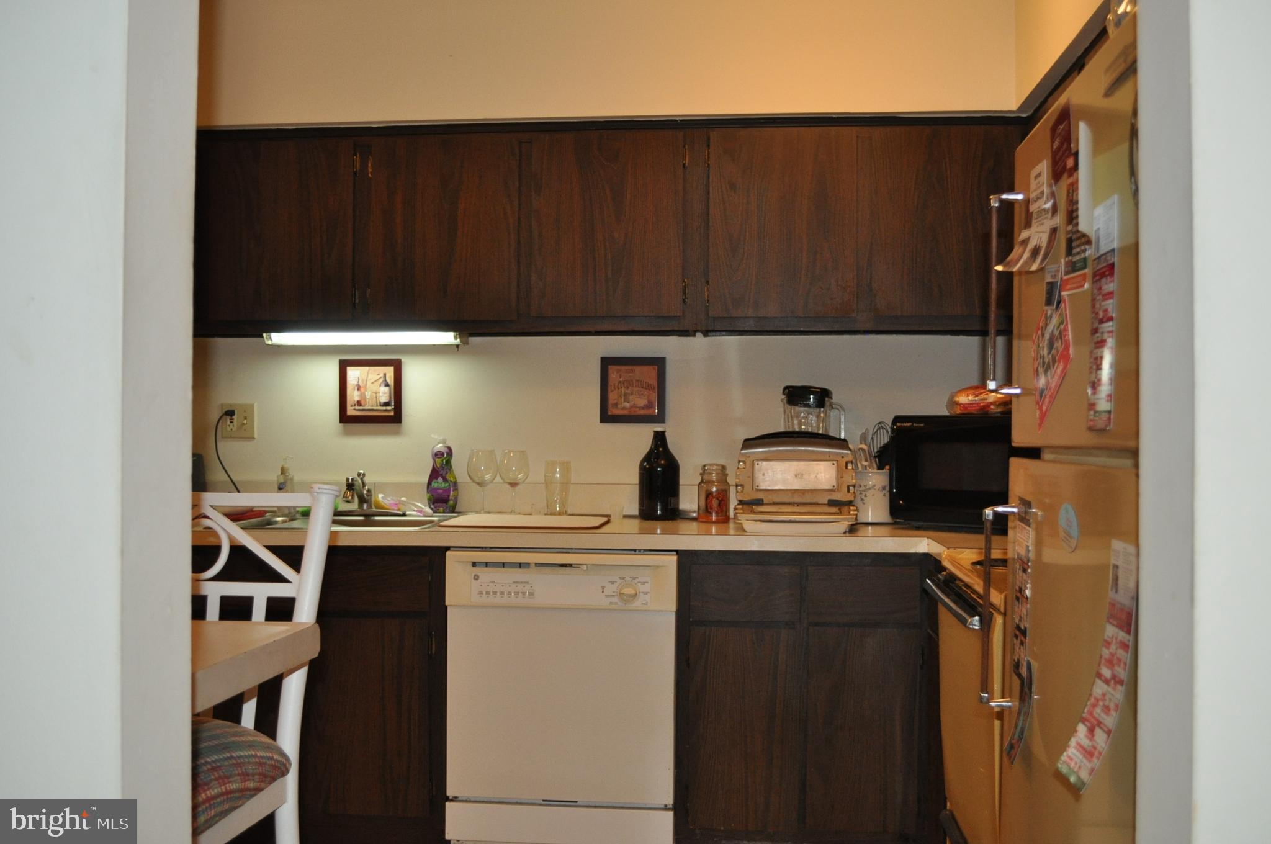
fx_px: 1269
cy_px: 422
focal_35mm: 36
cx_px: 636
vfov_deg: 36.8
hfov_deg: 53.2
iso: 800
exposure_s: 1/60
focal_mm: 24
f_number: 4
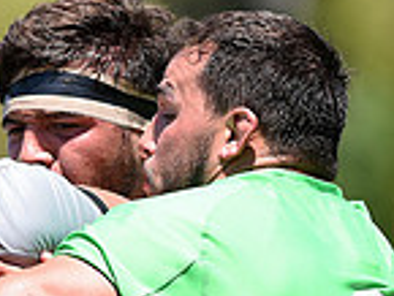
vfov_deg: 1.3
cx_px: -14
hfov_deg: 1.7
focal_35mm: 1154
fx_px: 13146
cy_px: 441
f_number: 2.8
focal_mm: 300
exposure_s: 1/1600
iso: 200
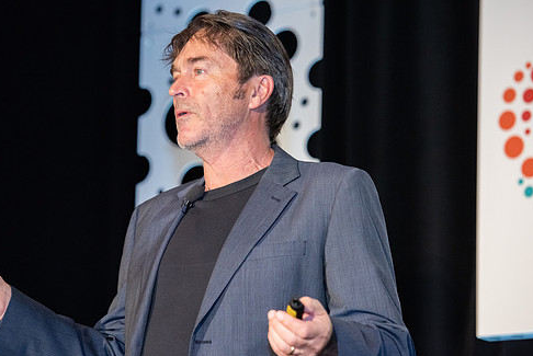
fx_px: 2534
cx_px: 216
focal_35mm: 171
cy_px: 184
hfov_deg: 12.0
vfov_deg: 8.0
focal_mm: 135
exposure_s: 1/250
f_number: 4.5
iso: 1250
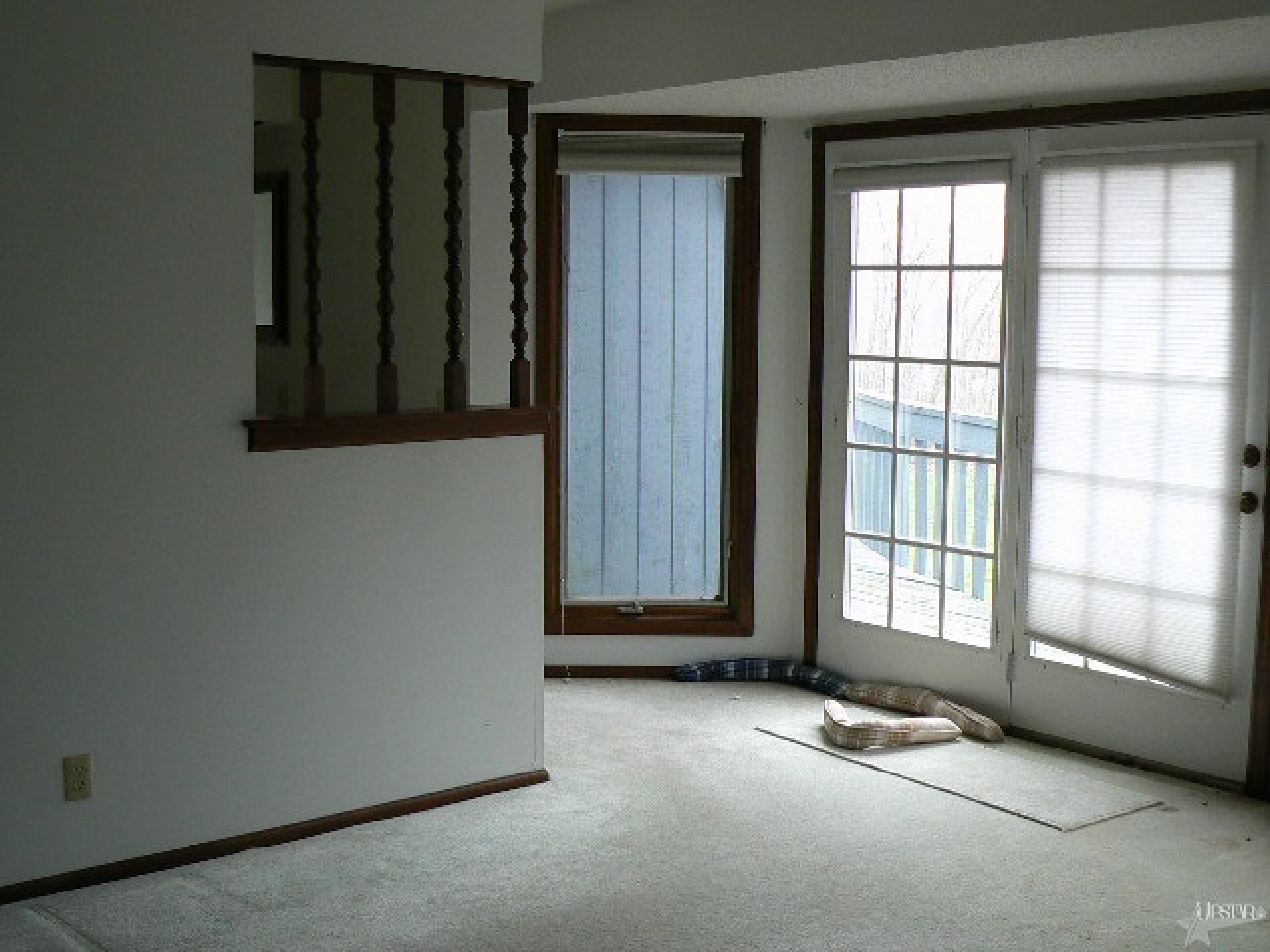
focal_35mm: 42
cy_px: 476
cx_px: 635
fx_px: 1541
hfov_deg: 44.8
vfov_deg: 34.3
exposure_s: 1/30
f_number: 2.8
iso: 80
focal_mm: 6
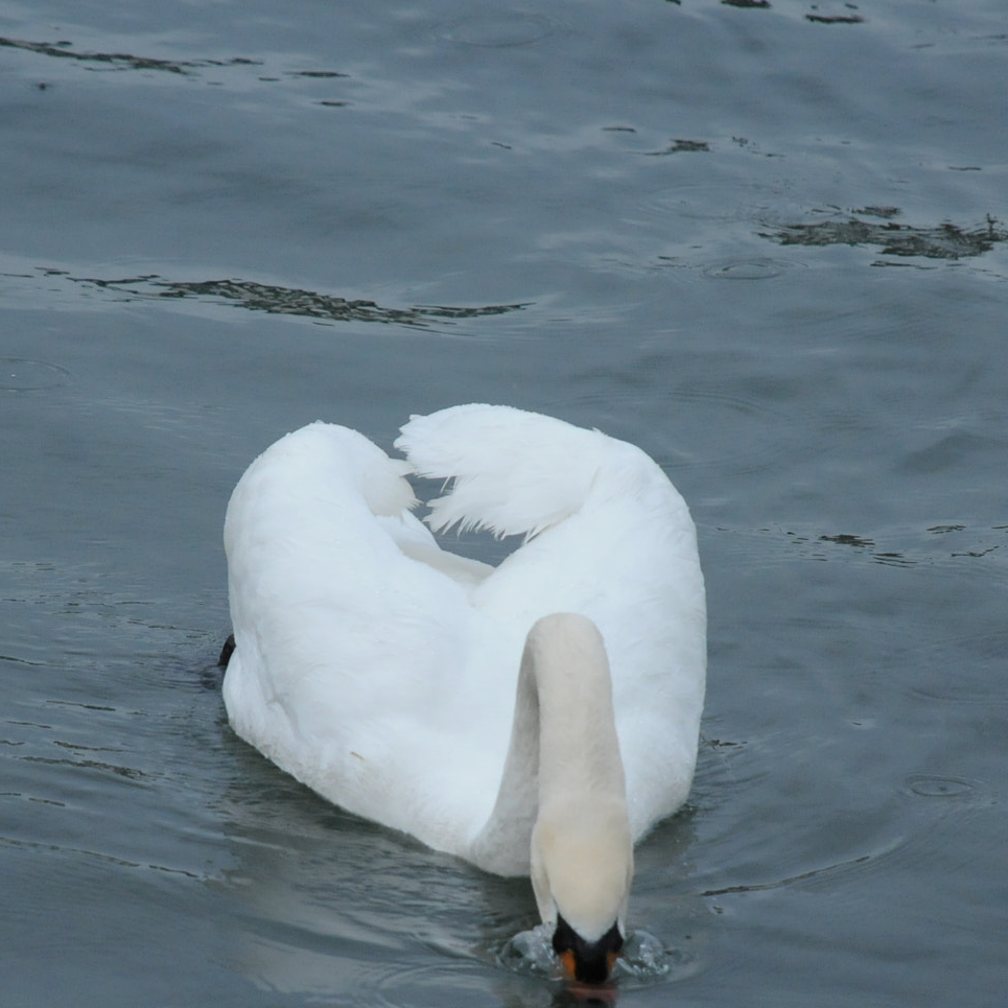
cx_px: 423
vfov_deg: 4.8
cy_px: 624
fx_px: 12022
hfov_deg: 4.8
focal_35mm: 365
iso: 1000
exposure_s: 1/2000
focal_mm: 135
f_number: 5.6
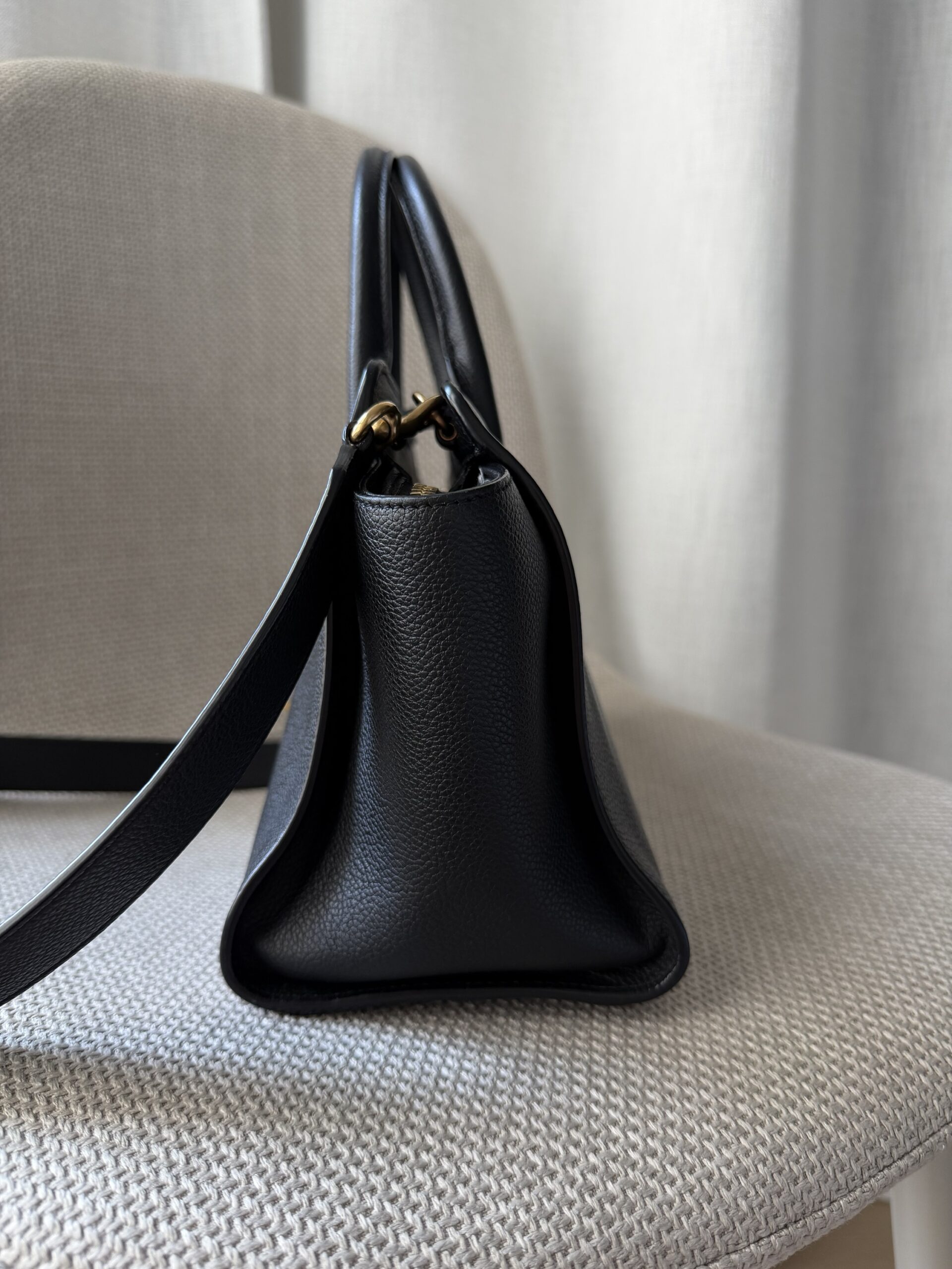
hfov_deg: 56.8
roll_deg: -0.9
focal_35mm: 24
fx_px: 880
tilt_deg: -9.8
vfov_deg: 71.6
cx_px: 476
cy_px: 634
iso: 125
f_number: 1.78
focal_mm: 6.76
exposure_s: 1/121
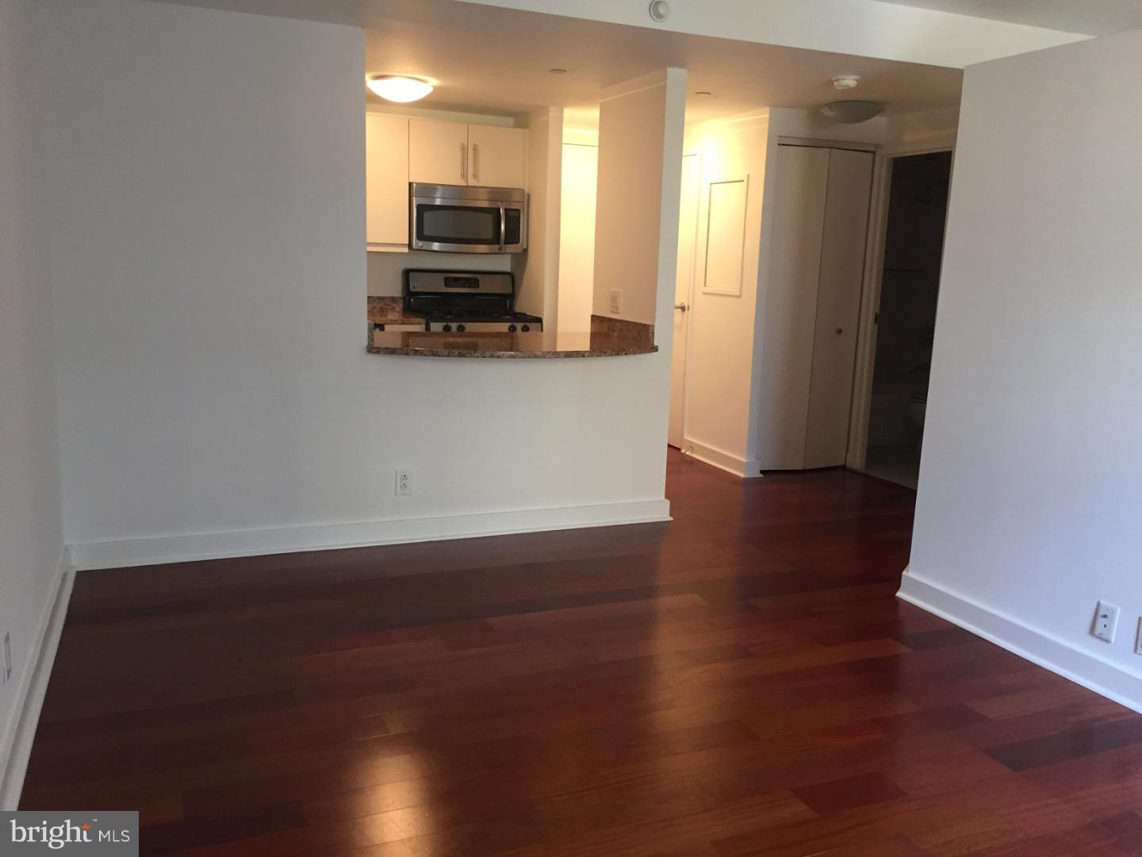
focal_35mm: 29
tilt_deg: -10.7
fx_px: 957
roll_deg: -3.4
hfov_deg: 61.7
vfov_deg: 48.2
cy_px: 428
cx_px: 571
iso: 125
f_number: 2.2
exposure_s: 1/30
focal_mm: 4.15
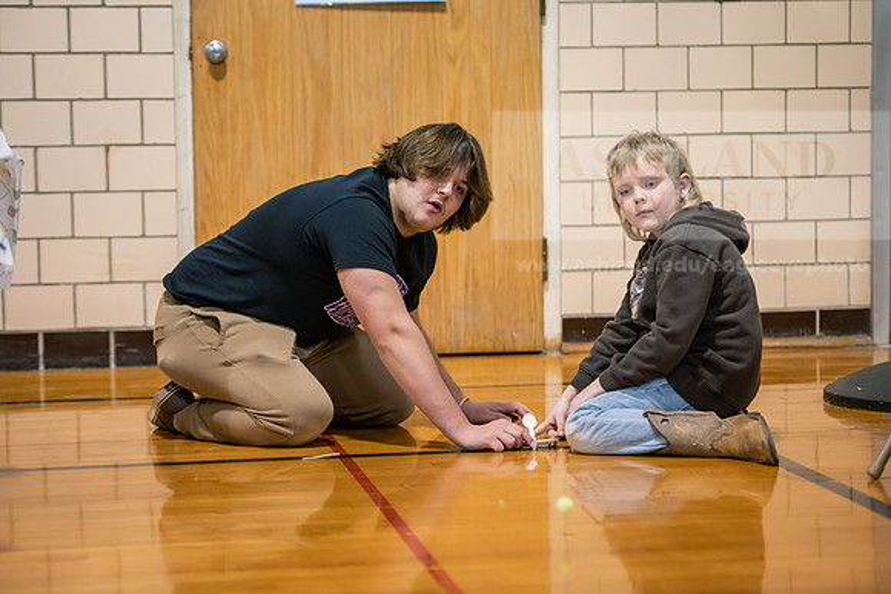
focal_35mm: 98
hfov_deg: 20.8
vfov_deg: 14.0
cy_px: 297
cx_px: 446
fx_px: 2426
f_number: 3.2
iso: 1600
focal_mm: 98
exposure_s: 1/160
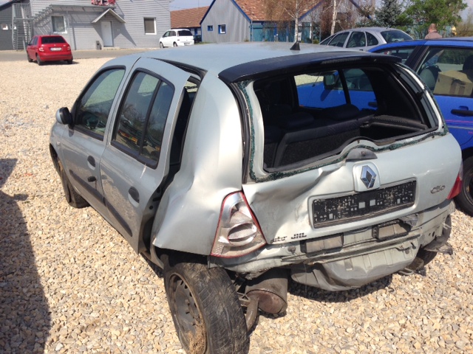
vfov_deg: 42.9
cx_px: 236
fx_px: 451
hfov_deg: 55.4
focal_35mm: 33
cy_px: 177
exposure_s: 1/2008
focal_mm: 4.12
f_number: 2.4
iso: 50
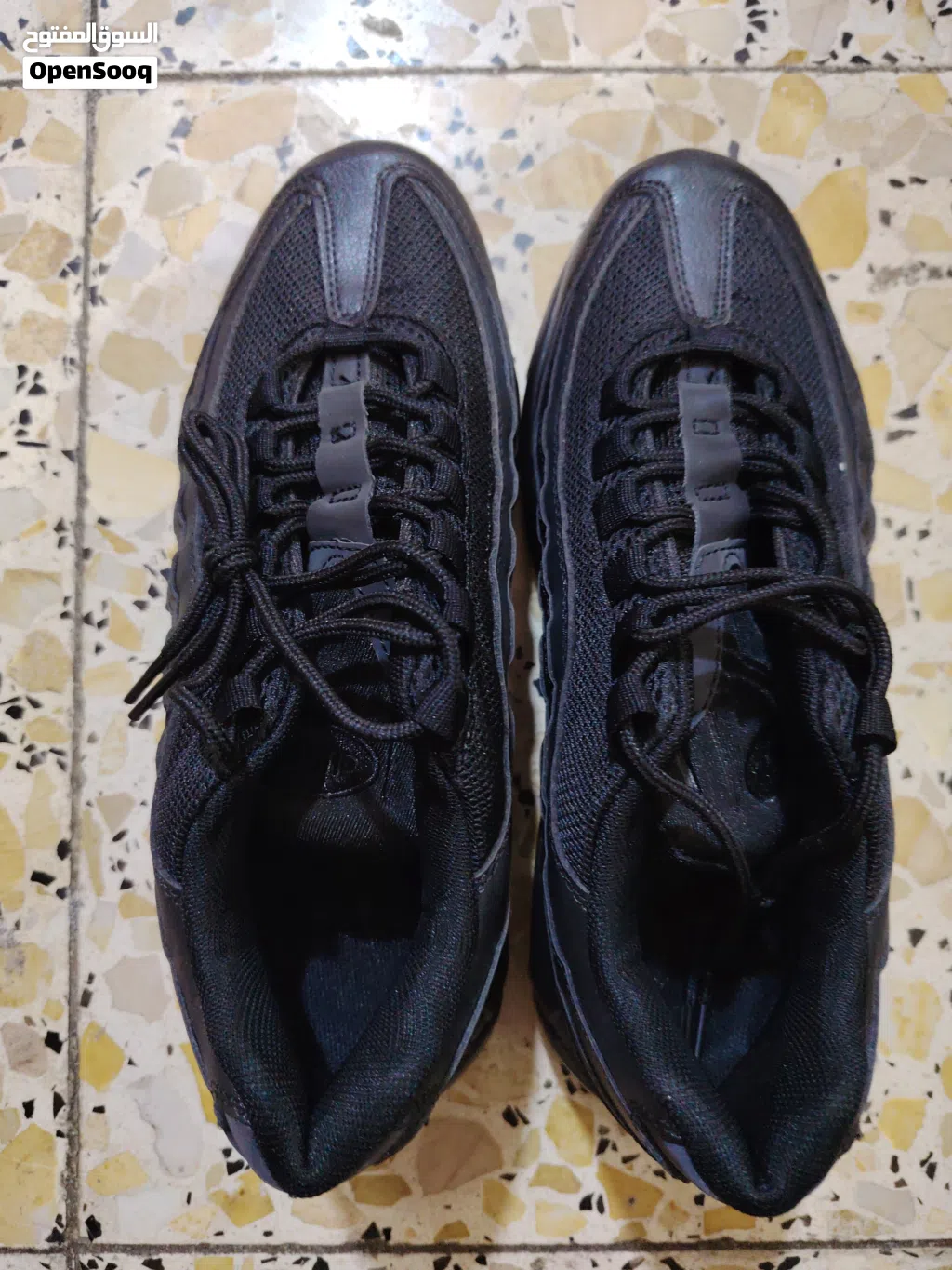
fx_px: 880
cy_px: 635
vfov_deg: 71.6
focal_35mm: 24
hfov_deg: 56.8
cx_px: 476
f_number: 1.75
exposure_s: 1/16.7
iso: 934
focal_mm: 5.25
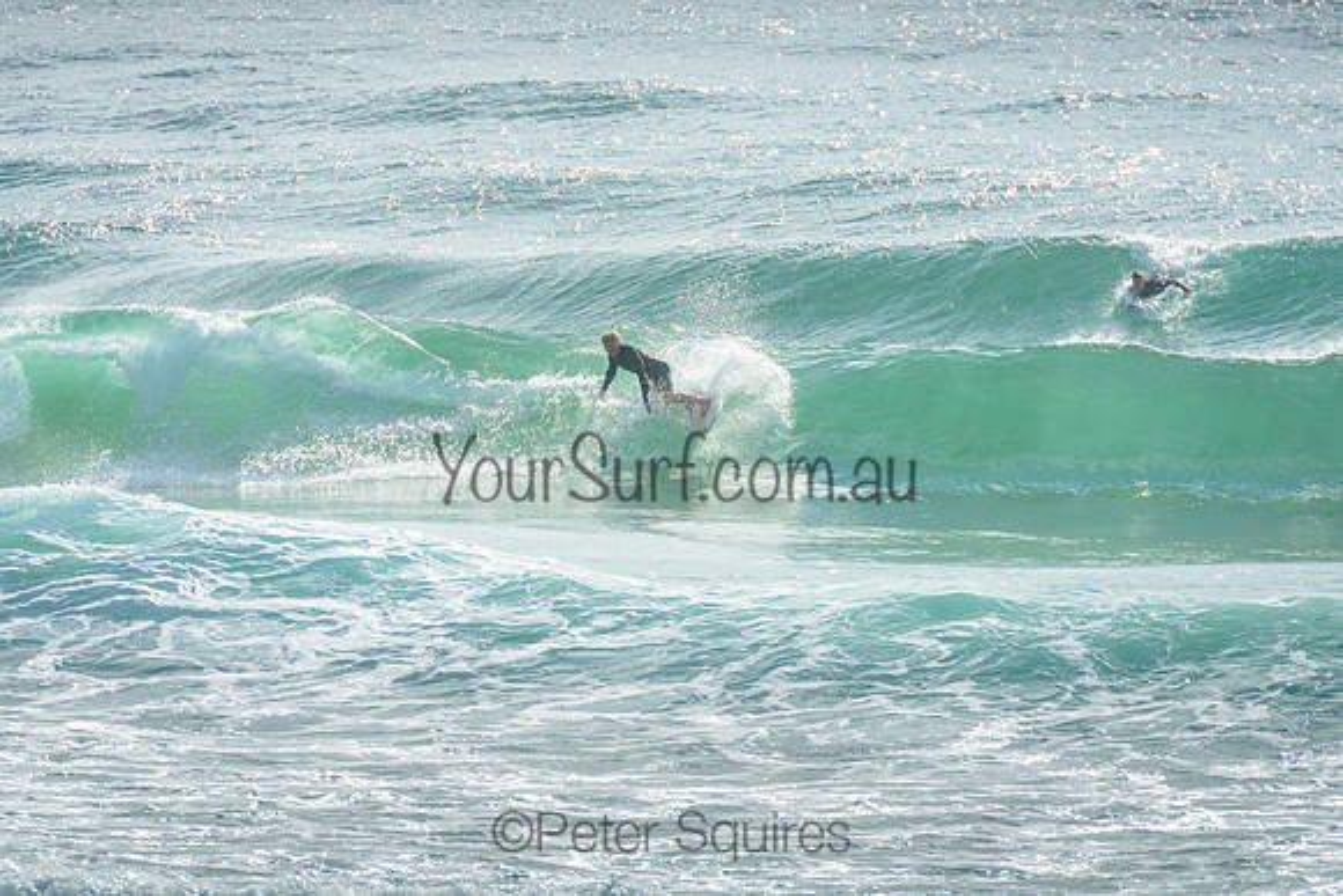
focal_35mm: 490
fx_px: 18299
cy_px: 347
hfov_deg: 4.2
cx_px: 661
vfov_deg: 2.8
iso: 200
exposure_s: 1/1600
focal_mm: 400
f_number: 10
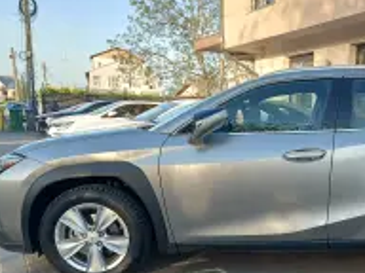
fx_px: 474
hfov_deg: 40.2
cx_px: 297
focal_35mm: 45
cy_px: 209
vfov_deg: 31.5
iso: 32
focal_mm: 5.23
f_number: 1.8
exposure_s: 1/119
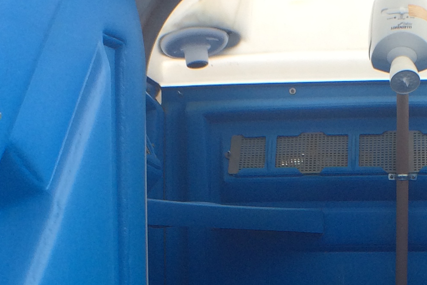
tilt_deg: -7.5
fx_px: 1174
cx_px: 335
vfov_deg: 13.2
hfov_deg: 20.4
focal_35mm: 99
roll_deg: -0.1
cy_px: 394
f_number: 2.2
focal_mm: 4.15
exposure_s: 1/237
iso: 32
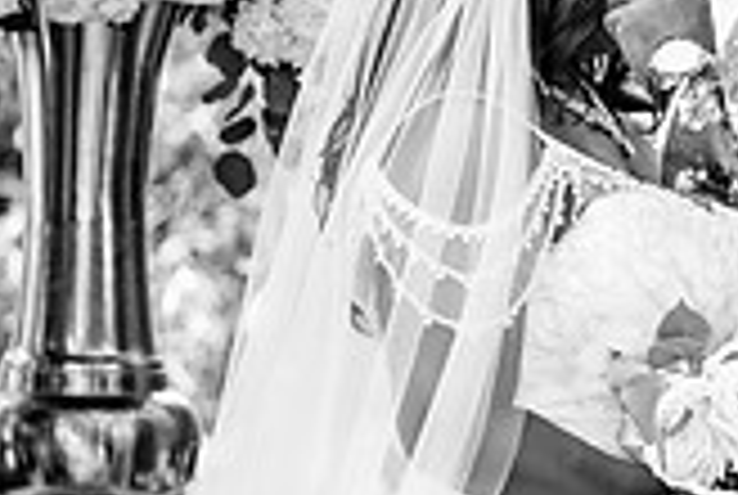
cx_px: 968
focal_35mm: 402
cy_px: 256
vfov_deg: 3.4
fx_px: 8256
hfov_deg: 5.1
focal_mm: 109
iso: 400
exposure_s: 1/200
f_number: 4
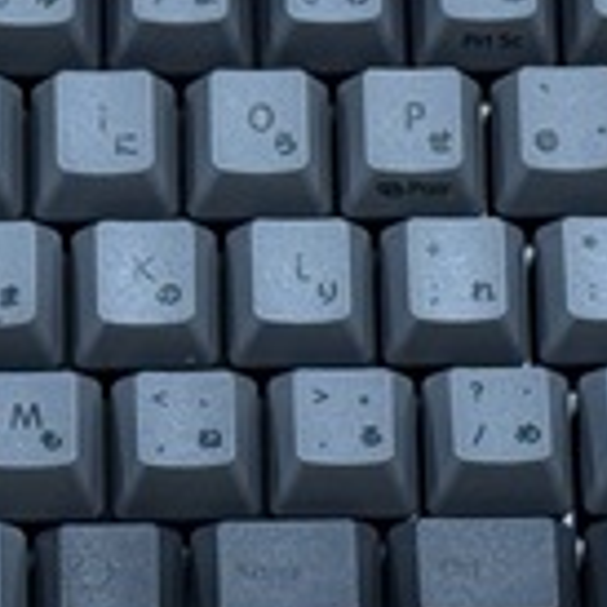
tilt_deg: -68.1
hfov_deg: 7.1
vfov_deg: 7.1
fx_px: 4900
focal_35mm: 247
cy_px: 275
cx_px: 226
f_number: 1.78
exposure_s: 1/50
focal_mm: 6.76
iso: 100
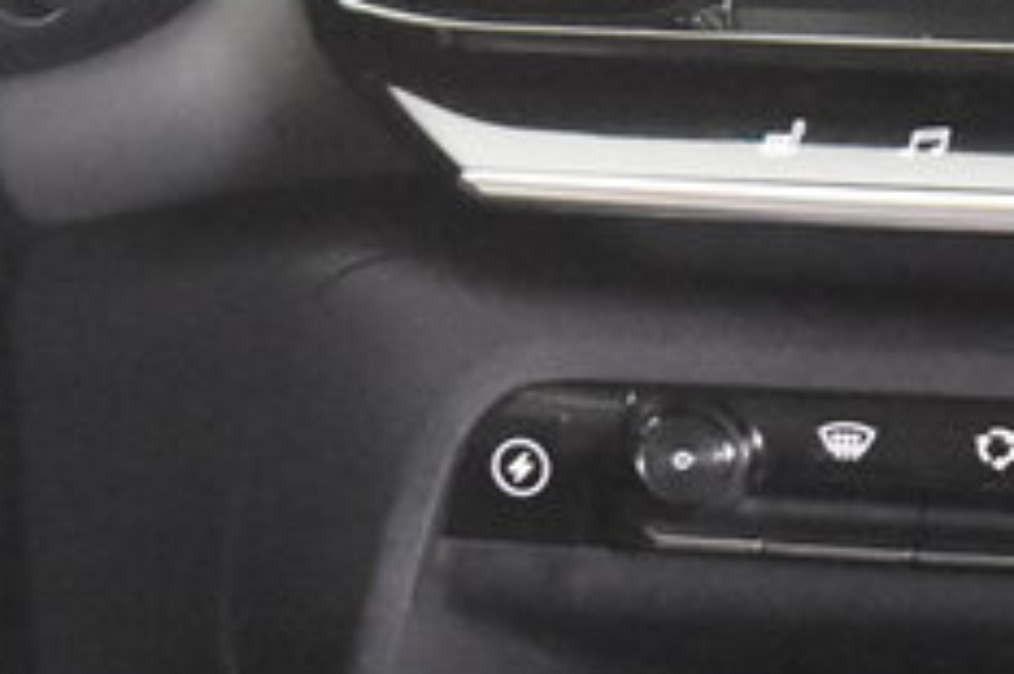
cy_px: 572
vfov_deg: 6.9
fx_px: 5573
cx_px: -344
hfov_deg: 10.2
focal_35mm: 198
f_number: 3
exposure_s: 1/40
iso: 9000
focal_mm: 24
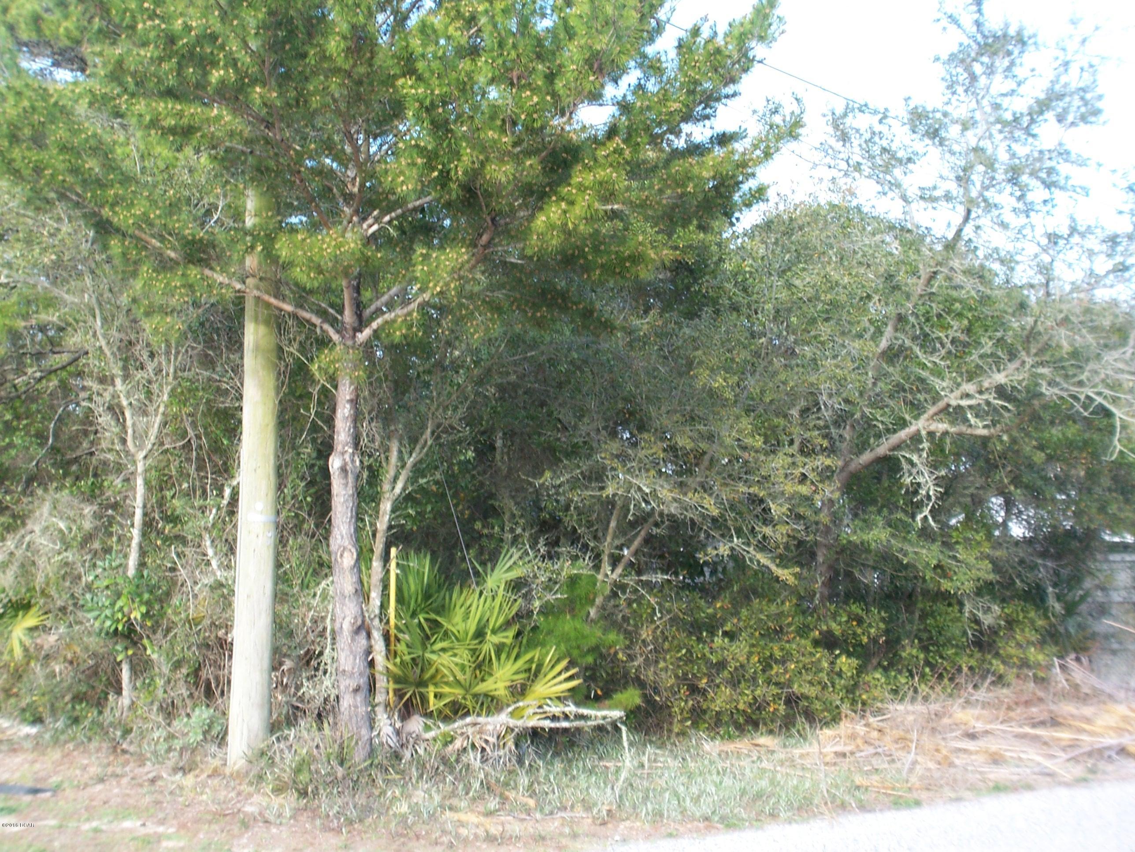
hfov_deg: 38.9
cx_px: 568
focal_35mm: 49
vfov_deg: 29.7
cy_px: 426
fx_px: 1607
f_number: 4
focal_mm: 8
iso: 64
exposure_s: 1/80
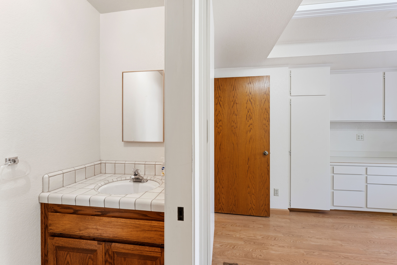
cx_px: 198
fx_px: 154
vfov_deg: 81.2
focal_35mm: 14
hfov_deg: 104.3
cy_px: 132
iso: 320
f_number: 8
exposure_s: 1/4
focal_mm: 14
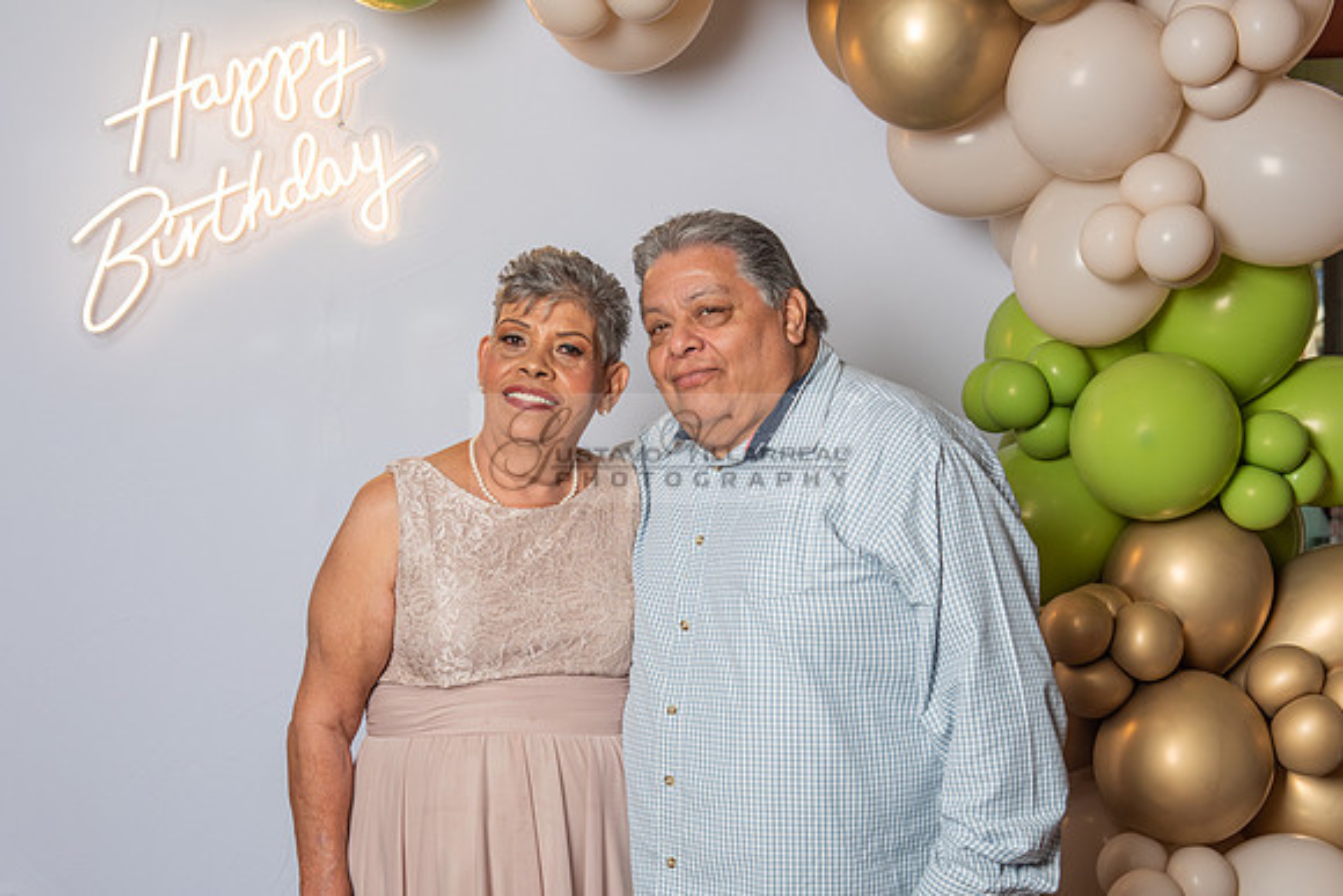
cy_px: 547
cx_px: 726
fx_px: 2051
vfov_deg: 24.6
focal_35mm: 55
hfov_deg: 36.2
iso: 200
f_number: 5.6
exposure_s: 1/160
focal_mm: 45
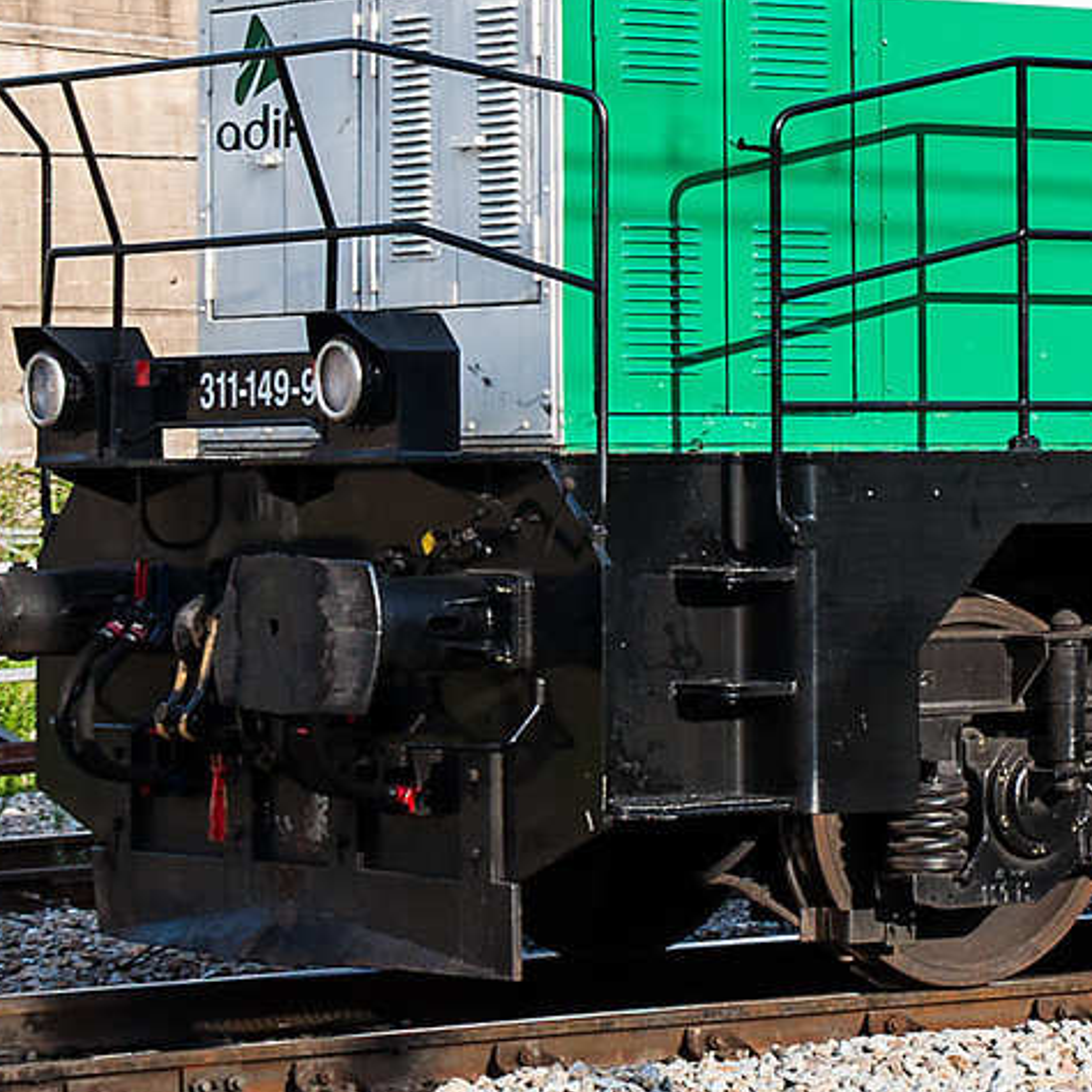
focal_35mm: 165
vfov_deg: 10.6
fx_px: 5889
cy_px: 238
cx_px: 1311
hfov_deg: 10.4
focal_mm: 32
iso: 320
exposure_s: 1/640
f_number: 7.1
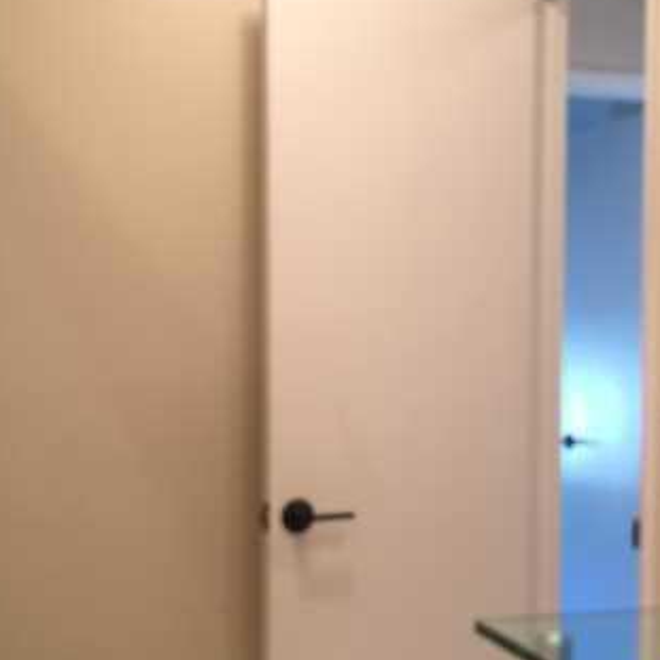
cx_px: 520
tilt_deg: -2.6
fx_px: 1424
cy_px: 435
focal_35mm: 66
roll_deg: -1.4
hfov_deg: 25.7
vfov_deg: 26.0
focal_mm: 4.15
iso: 32
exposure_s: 1/15
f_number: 2.2
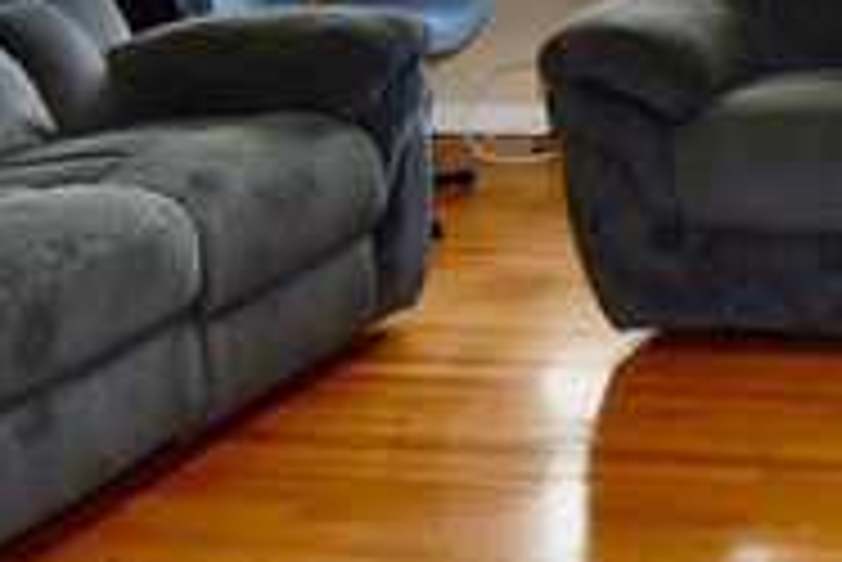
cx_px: 1067
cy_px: -117
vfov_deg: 15.2
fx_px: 2036
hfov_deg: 21.3
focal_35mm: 87
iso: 800
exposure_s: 1/80
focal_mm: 10
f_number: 4.5
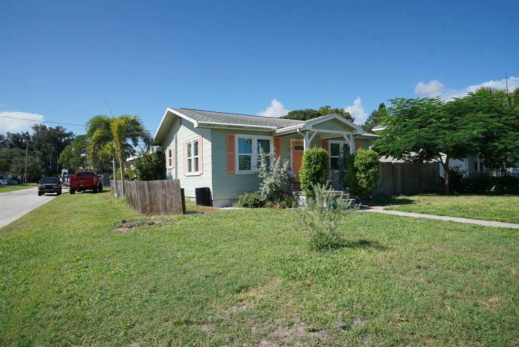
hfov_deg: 81.2
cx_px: 260
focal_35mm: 21
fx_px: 303
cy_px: 174
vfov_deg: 59.6
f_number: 7.1
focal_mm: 21
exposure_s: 1/5000
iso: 1600
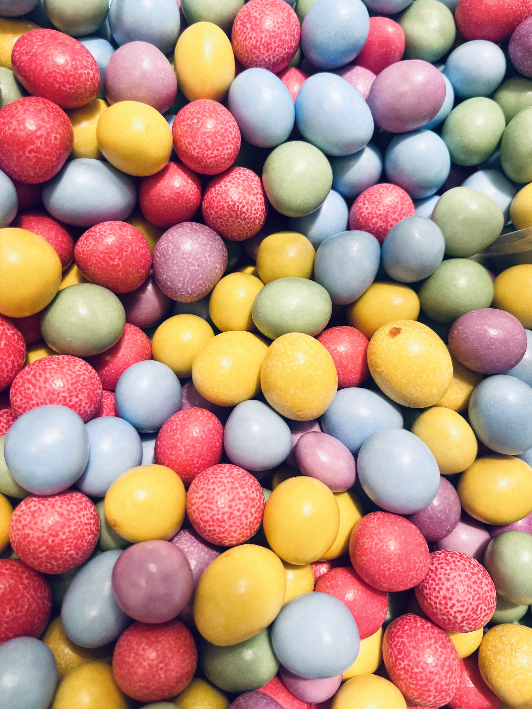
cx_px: 266
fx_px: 533
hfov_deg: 53.1
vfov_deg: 67.3
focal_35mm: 26
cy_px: 354
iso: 40
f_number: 1.6
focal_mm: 5.1
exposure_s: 1/100
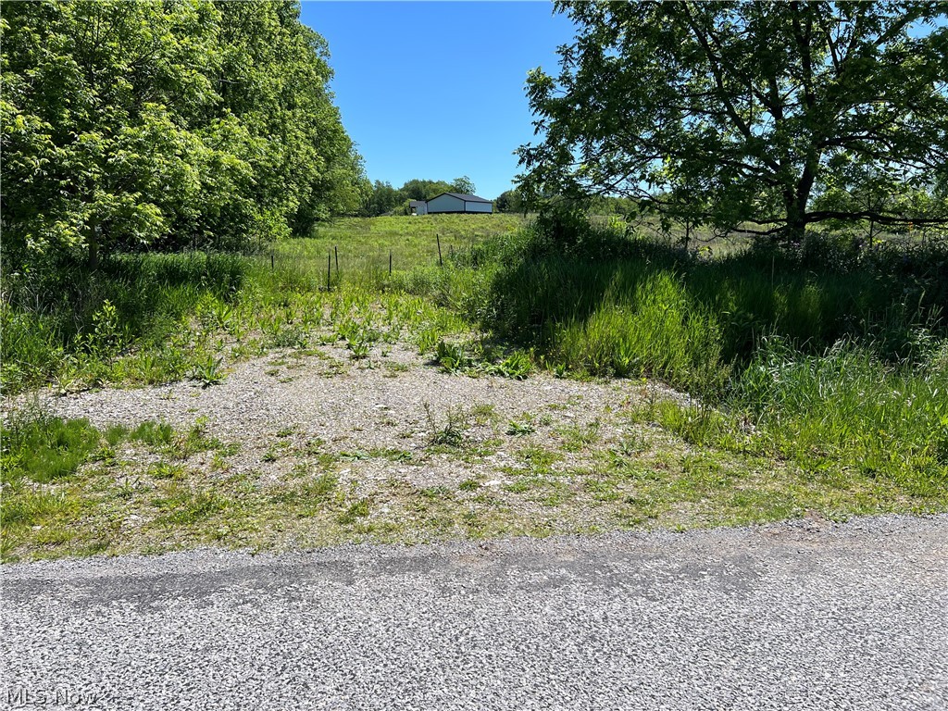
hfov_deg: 67.3
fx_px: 712
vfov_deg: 53.1
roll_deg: -0.7
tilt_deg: -9.8
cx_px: 474
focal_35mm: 26
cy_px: 356
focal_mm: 5.7
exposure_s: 1/3968
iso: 50
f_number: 1.5
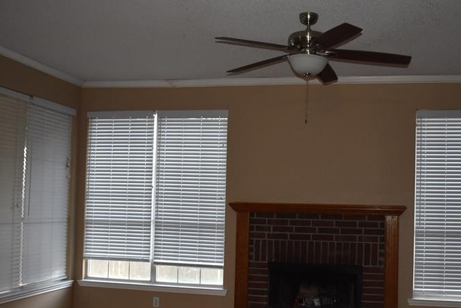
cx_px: 278
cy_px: 185
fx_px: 525
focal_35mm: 41
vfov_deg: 32.6
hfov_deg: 47.1
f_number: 3.5
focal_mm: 18
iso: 1600
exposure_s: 1/125
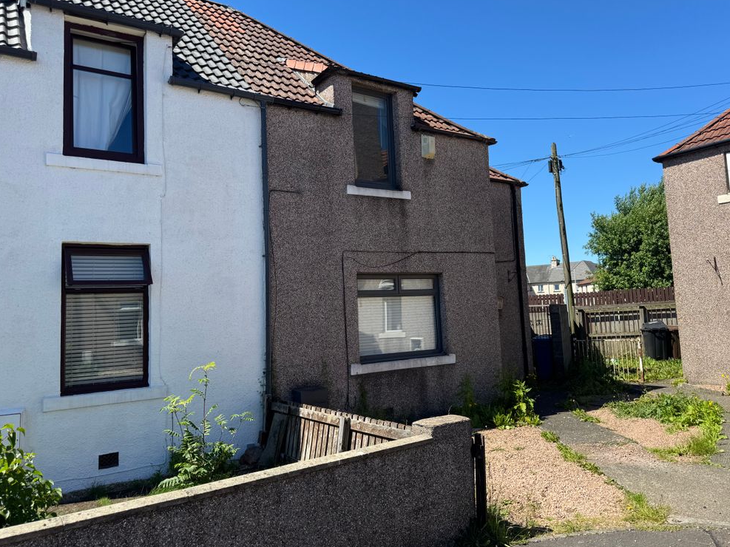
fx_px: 569
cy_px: 249
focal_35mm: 27
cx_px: 371
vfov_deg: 51.3
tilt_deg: +3.5
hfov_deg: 65.3
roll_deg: +4.5
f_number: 1.78
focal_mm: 6.76
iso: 80
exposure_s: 1/2959
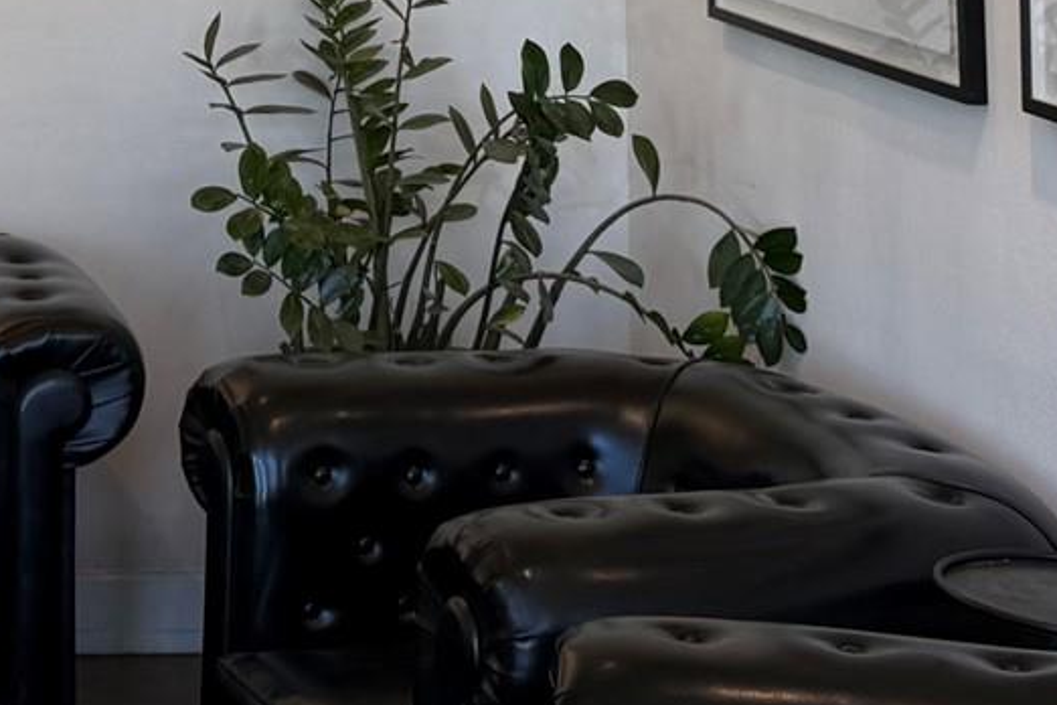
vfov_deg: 12.5
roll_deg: -1.4
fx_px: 2877
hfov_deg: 20.3
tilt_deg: +7.1
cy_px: -642
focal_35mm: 98
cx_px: 75
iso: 64
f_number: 1.78
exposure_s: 1/124
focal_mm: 6.76
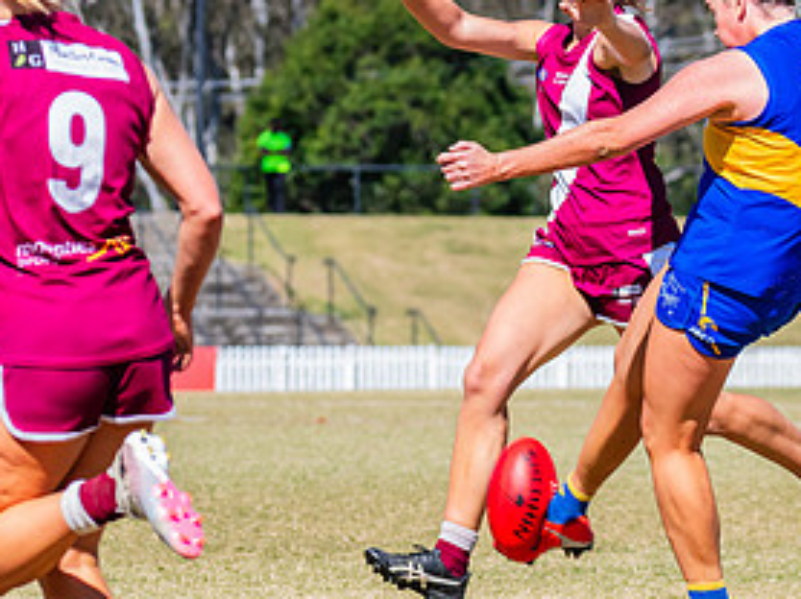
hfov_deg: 4.8
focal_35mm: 416
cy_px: 361
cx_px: 623
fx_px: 9618
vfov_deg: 3.6
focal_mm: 170
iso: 800
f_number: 8
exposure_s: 1/1600
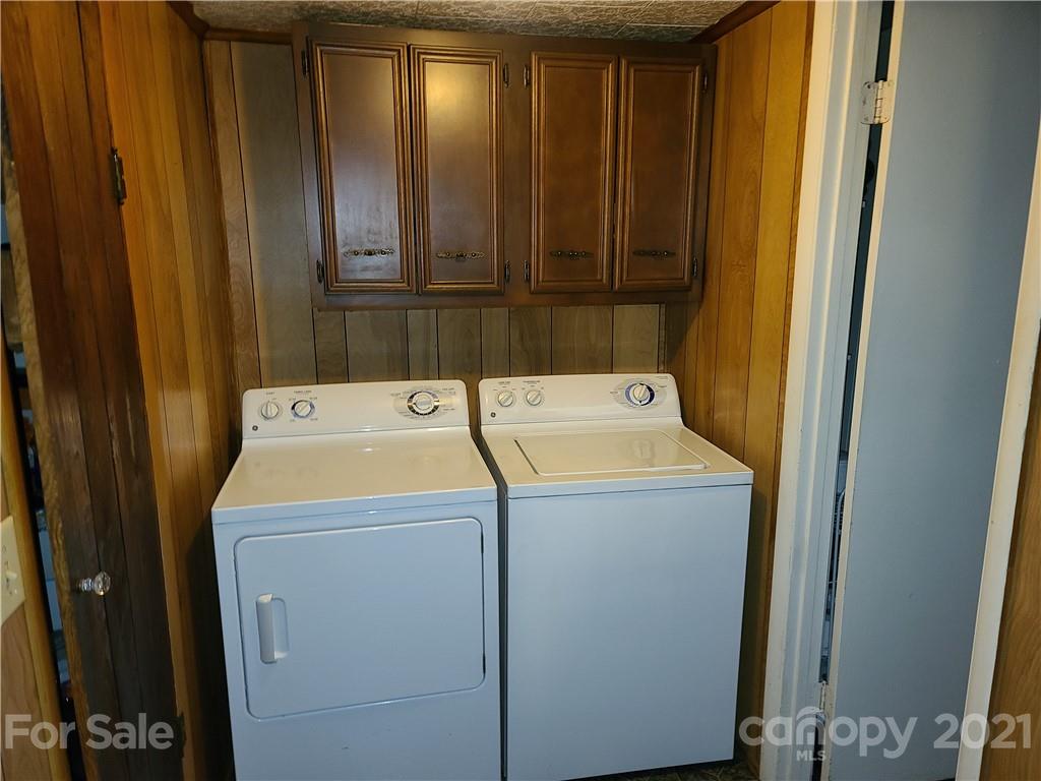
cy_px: 390
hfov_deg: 69.4
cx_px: 520
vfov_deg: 54.9
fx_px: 752
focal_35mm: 25
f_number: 1.8
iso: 125
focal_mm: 7
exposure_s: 1/20
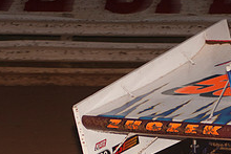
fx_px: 2035
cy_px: 155
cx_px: 198
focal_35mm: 317
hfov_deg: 6.5
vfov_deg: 4.3
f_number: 4
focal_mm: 80
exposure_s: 1/400
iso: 400
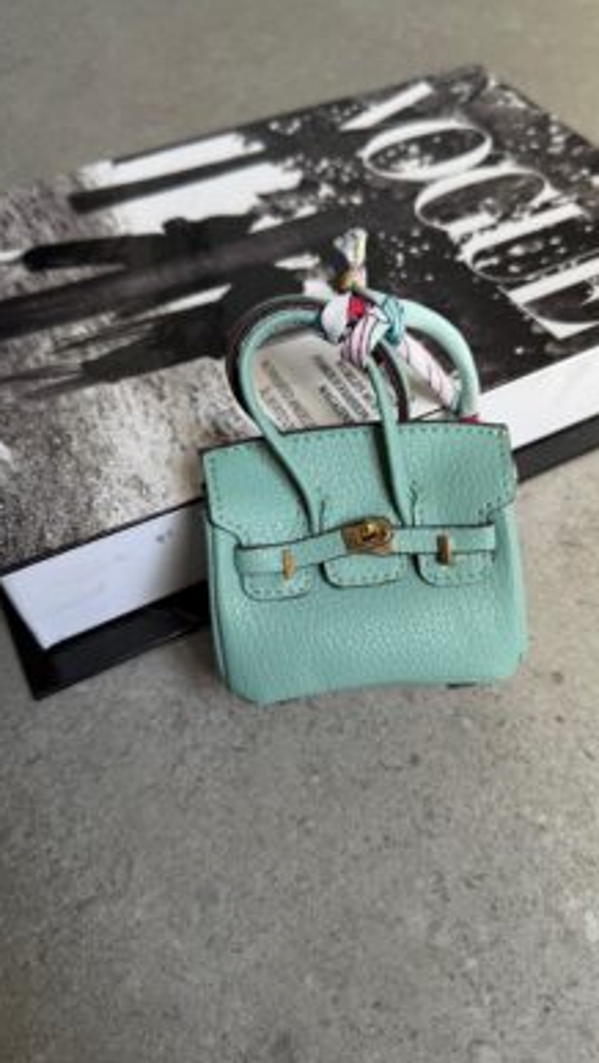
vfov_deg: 69.8
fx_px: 762
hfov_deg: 42.9
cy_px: 522
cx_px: 335
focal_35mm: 27
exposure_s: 1/121
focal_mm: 6.76
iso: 80
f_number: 1.78
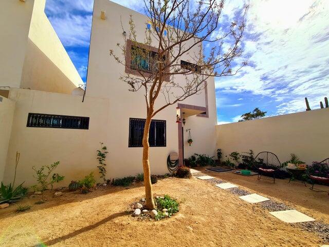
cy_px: 124
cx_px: 164
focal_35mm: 13
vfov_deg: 89.9
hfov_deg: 106.2
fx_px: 124
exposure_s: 1/5000
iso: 64
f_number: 2.2
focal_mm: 2.22
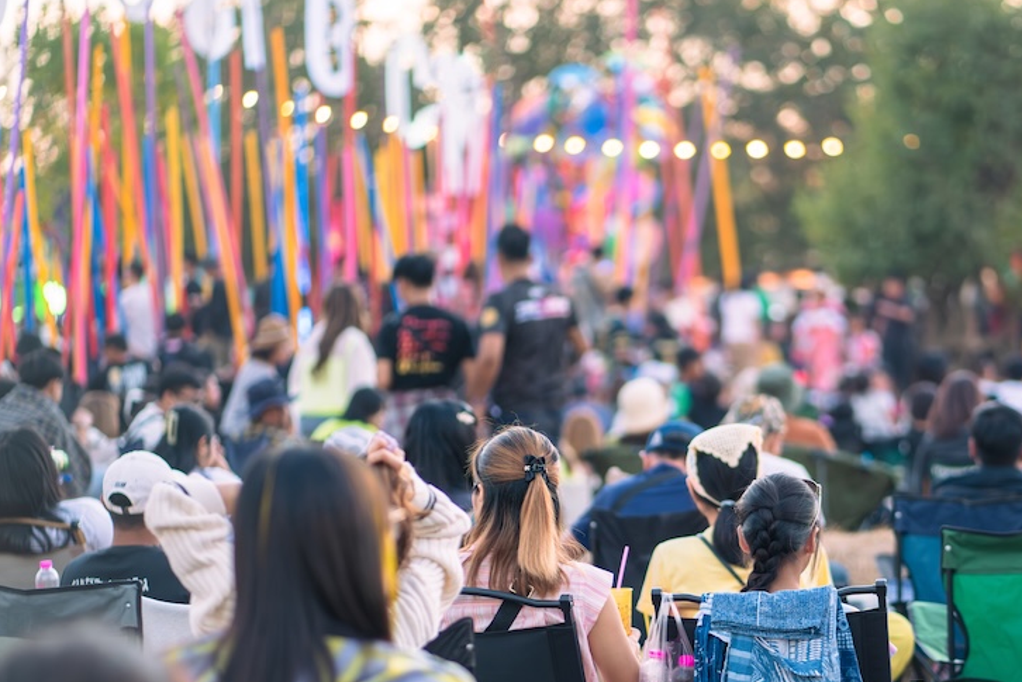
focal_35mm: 117
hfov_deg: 17.5
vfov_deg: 11.7
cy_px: 430
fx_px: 3323
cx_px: 655
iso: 800
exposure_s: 1/160
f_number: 1.8
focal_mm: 85
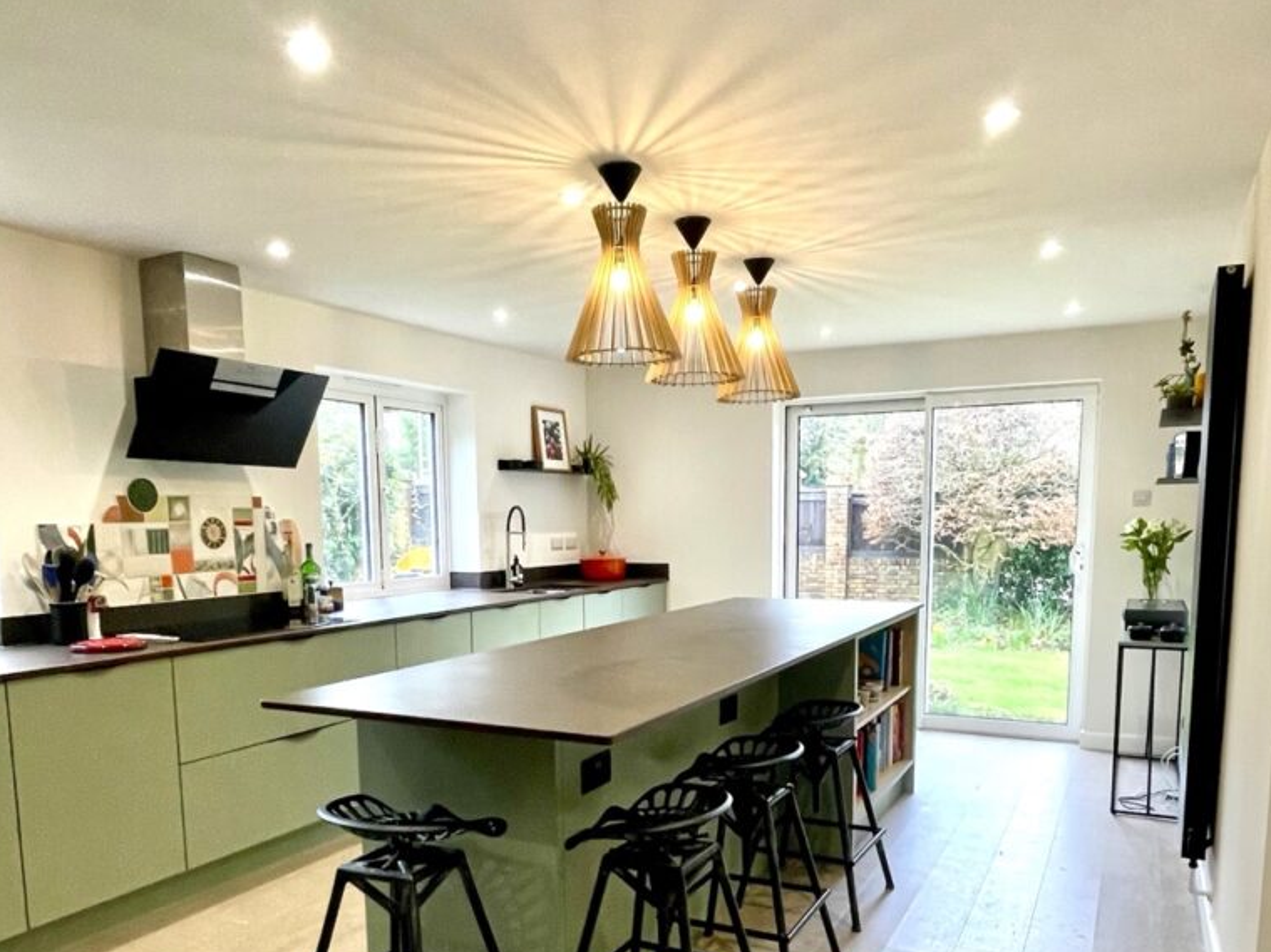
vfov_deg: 50.2
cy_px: 653
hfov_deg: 65.3
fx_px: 991
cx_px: 638
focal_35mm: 27
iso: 200
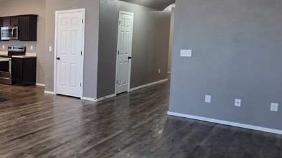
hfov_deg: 49.9
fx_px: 254
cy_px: 70
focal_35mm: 34
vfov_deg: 34.6
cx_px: 16
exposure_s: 1/60
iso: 200
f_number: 1.9
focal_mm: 2.2
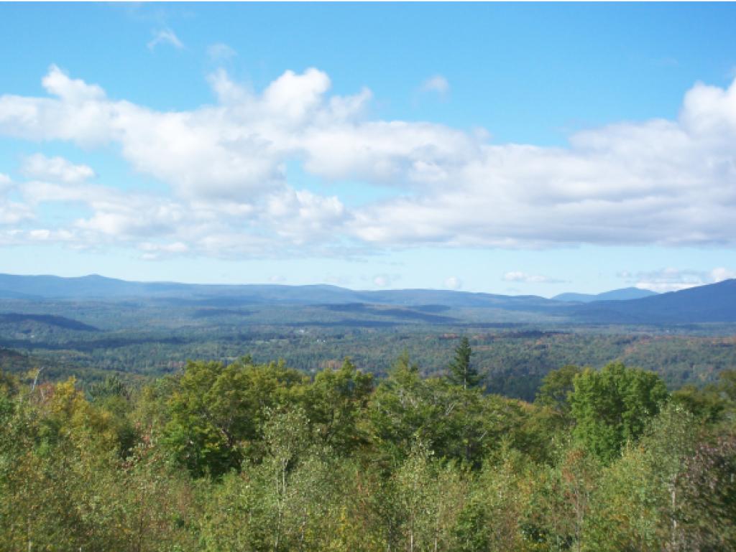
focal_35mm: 61
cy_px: 276
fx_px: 1298
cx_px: 368
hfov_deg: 31.7
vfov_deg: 24.0
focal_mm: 9.9
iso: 64
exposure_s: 1/400
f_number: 4.1
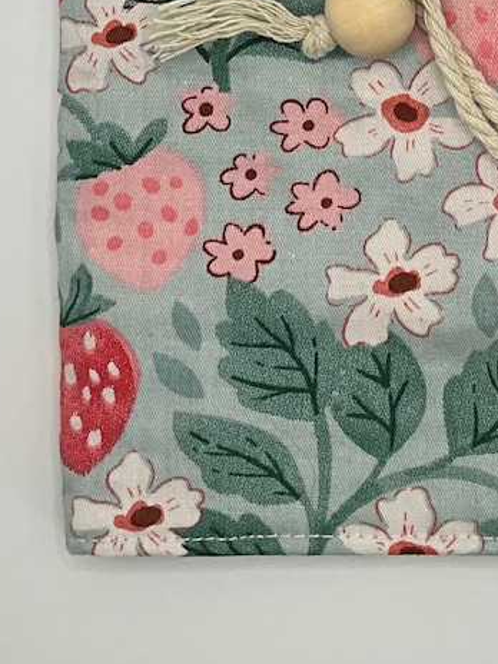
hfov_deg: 18.2
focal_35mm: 80
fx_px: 1535
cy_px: -130
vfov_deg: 22.5
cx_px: 412
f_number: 1.8
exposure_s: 1/333
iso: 25
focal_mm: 3
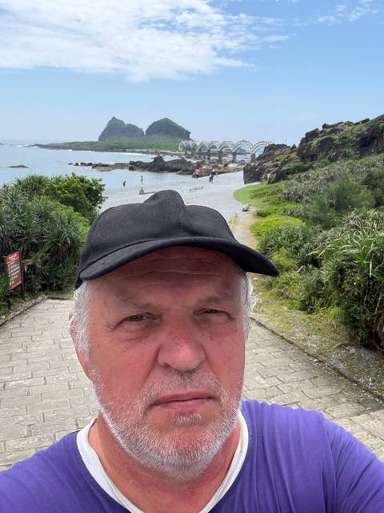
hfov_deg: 46.8
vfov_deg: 60.0
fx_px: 444
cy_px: 256
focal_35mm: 30
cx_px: 192
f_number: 1.9
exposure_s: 1/818
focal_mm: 2.71
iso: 40
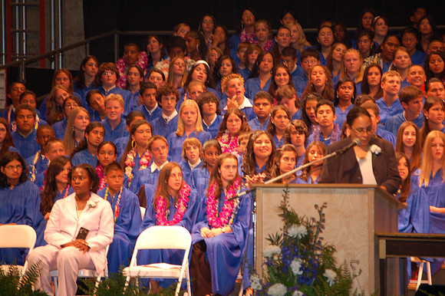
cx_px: 222
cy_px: 148
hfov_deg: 8.3
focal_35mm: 248
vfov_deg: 5.5
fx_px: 3058
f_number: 5.3
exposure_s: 1/60
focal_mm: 165
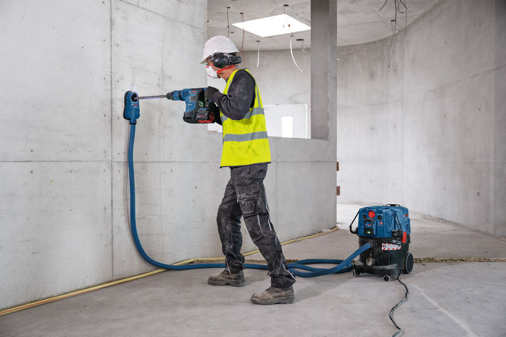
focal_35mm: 34
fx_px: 485
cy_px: 168
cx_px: 253
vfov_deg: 38.3
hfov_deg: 55.1
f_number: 3.2
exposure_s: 1/125
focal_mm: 34.5
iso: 640
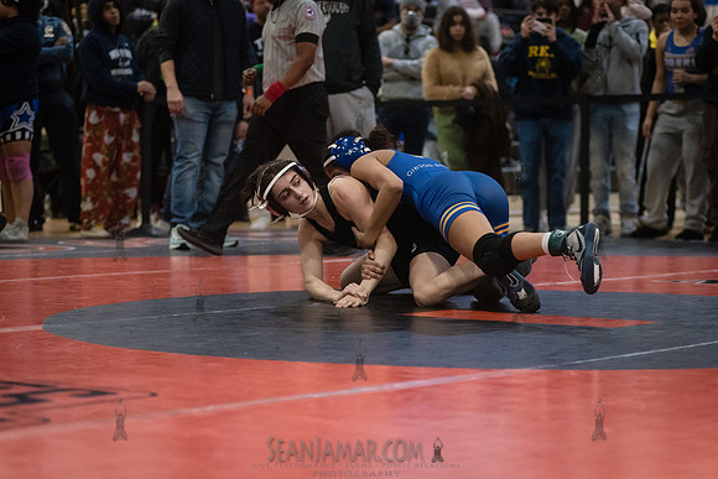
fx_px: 2095
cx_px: 359
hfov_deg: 19.5
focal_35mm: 105
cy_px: 240
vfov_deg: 13.0
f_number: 3.5
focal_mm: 105
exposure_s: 1/500
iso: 8000
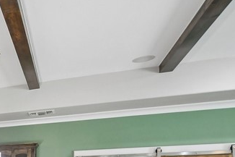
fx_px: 326
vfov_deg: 24.9
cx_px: -120
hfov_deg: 27.2
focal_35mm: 50
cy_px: 177
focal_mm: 10
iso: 400
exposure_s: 1/30
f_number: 4.5
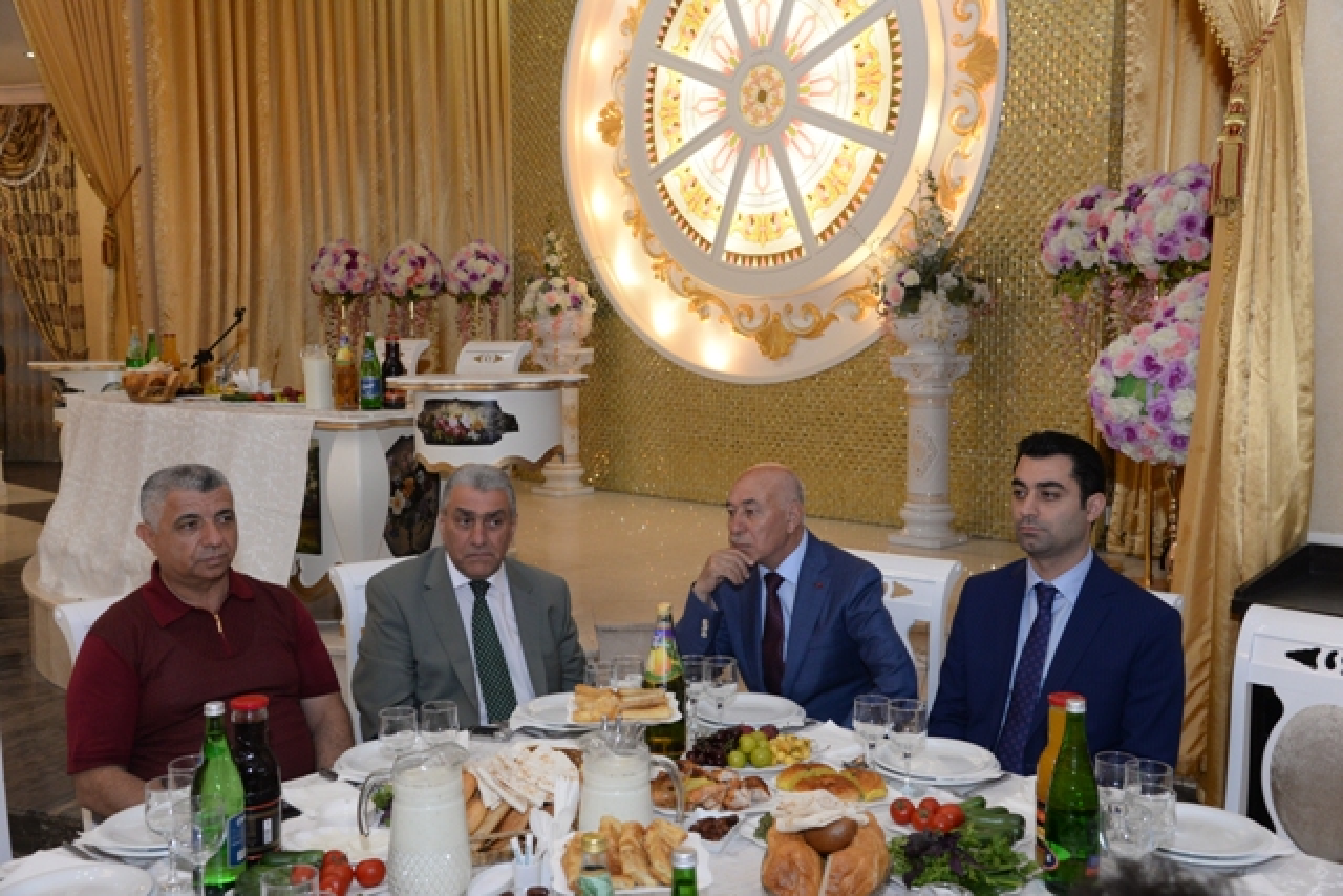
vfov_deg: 37.9
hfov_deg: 54.4
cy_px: 448
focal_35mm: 35
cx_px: 672
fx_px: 1306
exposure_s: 1/100
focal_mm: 35
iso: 2200
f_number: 6.3
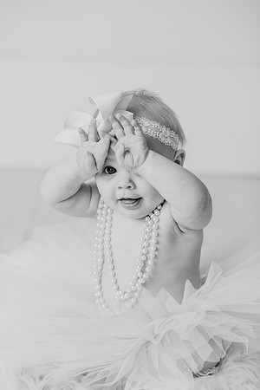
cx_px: 130
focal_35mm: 85
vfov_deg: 23.9
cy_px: 195
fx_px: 921
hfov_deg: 16.1
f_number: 2.8
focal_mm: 85
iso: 100
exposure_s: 1/160
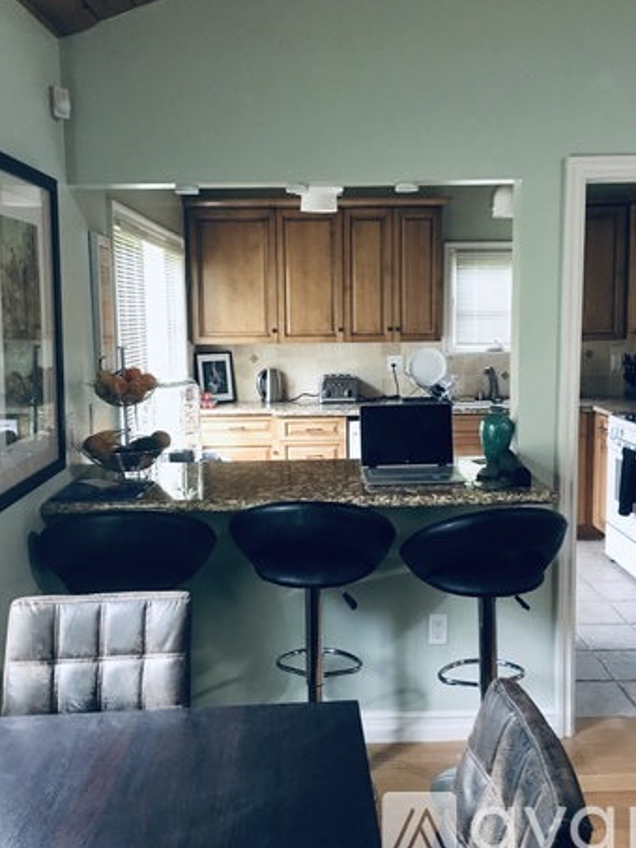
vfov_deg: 56.8
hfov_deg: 44.2
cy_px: 399
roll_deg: -0.4
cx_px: 334
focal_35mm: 32
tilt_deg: -4.8
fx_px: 784
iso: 80
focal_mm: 4.15
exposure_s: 1/15
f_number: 2.2
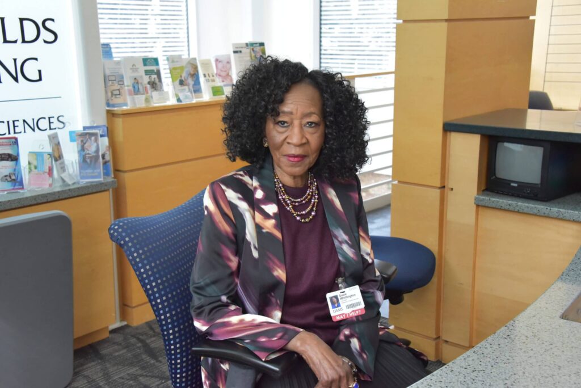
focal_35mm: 48
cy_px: 194
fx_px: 775
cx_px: 290
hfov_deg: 41.1
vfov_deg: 28.1
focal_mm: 48
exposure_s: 1/400
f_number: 10
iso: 8000
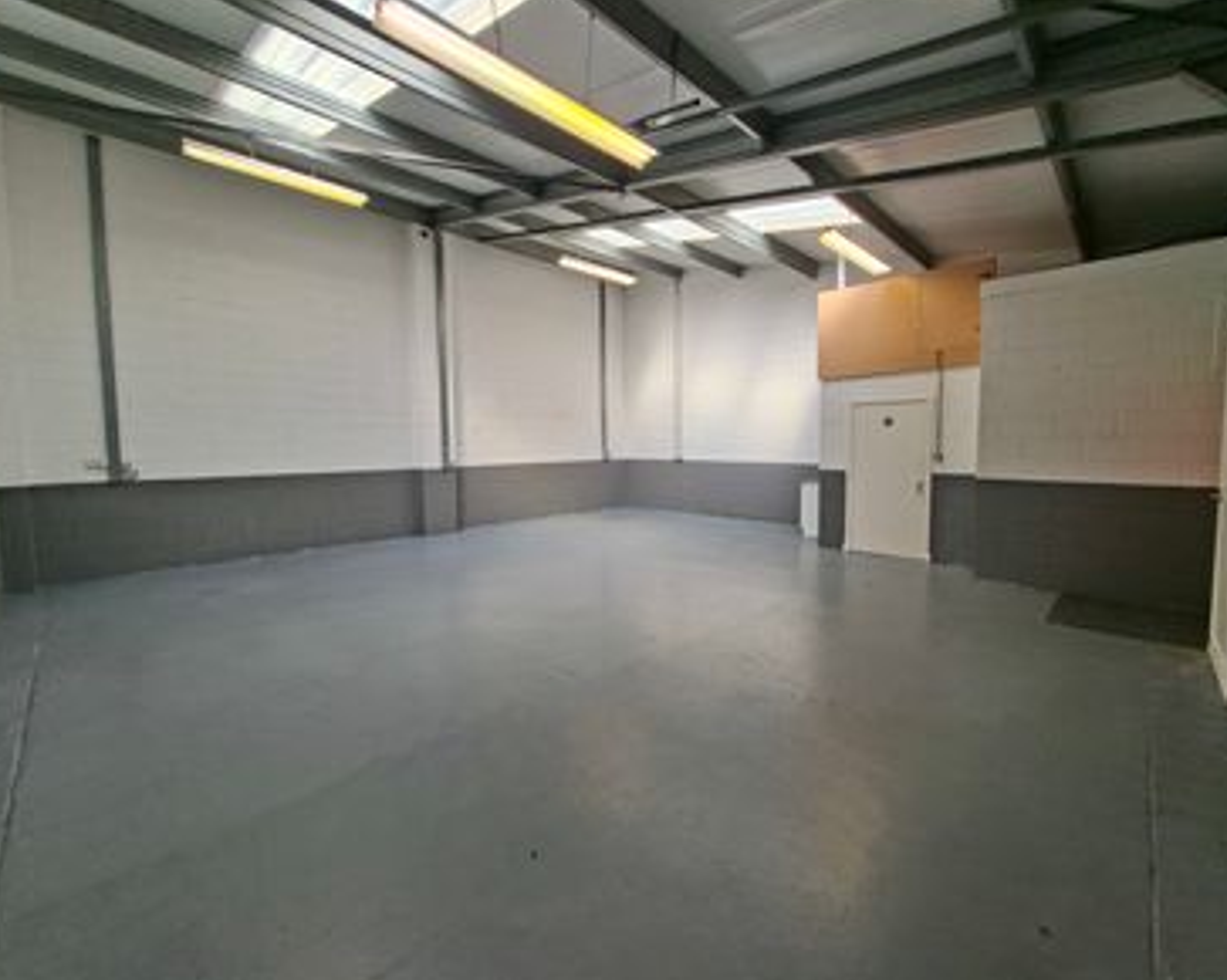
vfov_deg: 87.9
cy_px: 483
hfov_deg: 100.7
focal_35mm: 14
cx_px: 629
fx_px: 508
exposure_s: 1/120
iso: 40
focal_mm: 1.74
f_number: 2.2
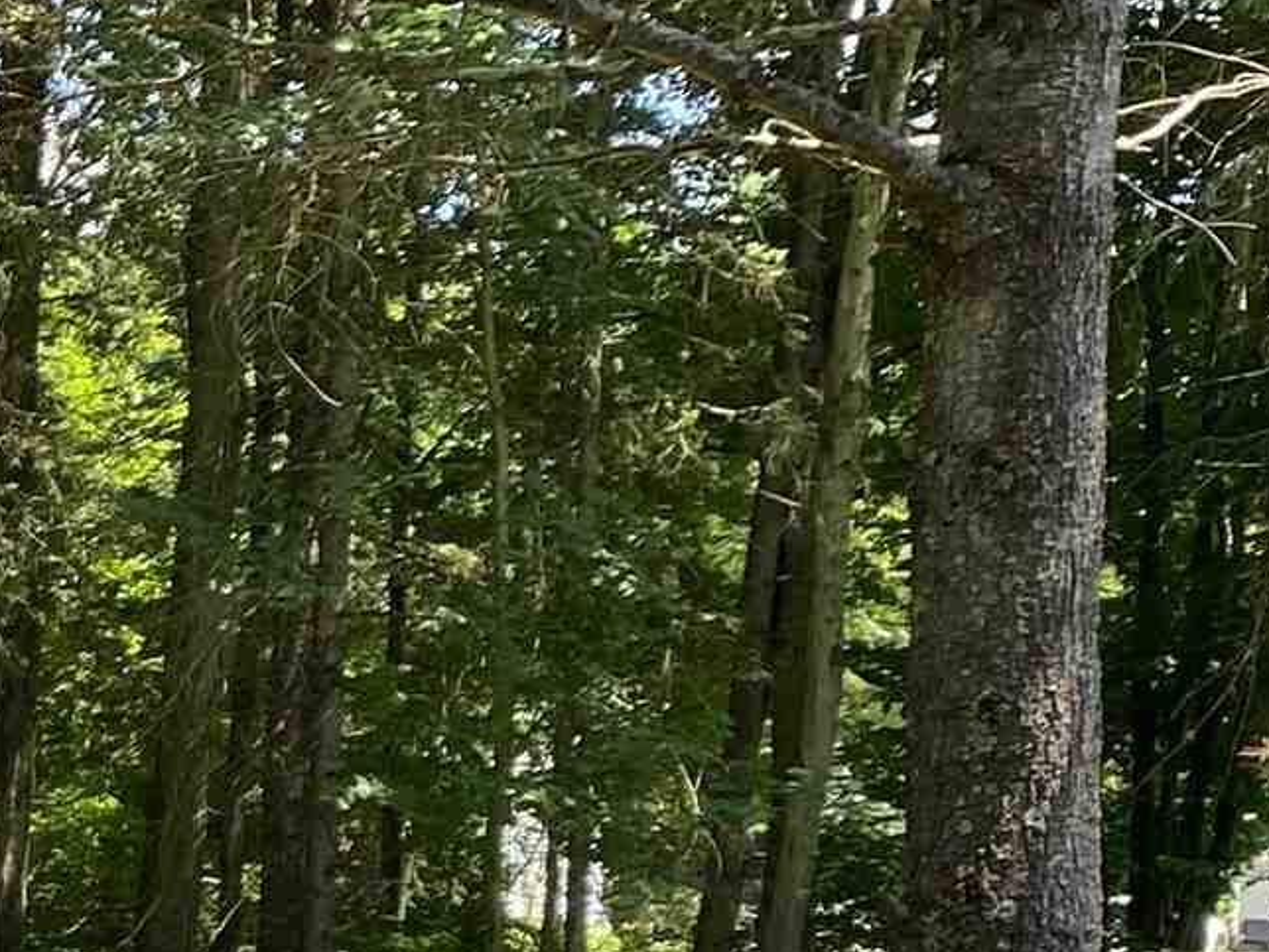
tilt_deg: -6.6
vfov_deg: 11.4
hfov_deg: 14.2
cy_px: 1466
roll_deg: +0.5
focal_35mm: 124
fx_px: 4546
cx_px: -958
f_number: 1.8
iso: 32
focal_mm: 4.25
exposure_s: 1/279
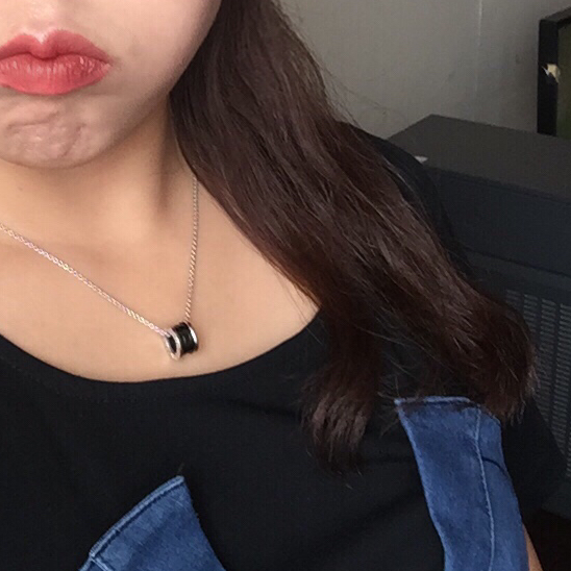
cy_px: 169
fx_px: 1194
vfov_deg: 26.7
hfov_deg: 26.4
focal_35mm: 64
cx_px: 124
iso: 40
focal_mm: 2.65
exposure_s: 1/33
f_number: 2.2
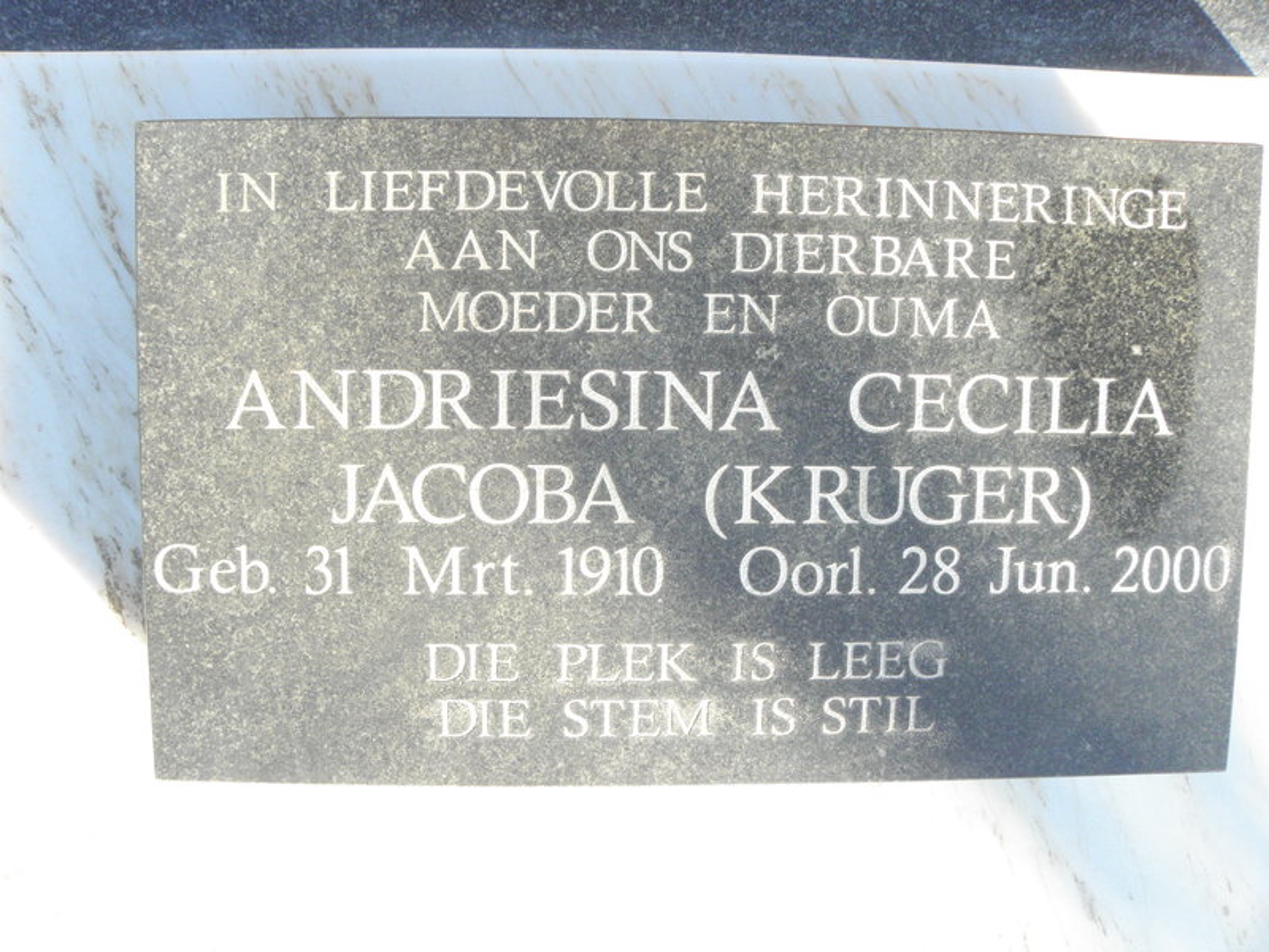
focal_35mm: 26
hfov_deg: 67.3
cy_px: 476
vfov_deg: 53.1
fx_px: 953
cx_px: 634
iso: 200
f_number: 6.3
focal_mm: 4.6
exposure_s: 1/125
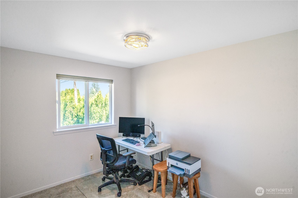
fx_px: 153
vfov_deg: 65.8
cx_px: 149
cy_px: 99
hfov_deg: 88.5
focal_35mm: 18
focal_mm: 18.5
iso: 1600
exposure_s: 1/250
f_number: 8
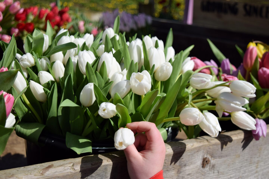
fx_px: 403
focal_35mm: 54
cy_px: 90
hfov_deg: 36.9
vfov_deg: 25.1
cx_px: 134
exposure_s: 1/1600
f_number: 4.8
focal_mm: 36
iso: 100
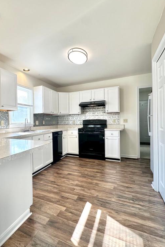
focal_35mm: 20
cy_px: 123
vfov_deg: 84.0
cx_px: 46
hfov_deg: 59.4
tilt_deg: -0.5
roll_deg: +1.1
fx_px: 138
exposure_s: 1/120
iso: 50
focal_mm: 2.22
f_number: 2.2
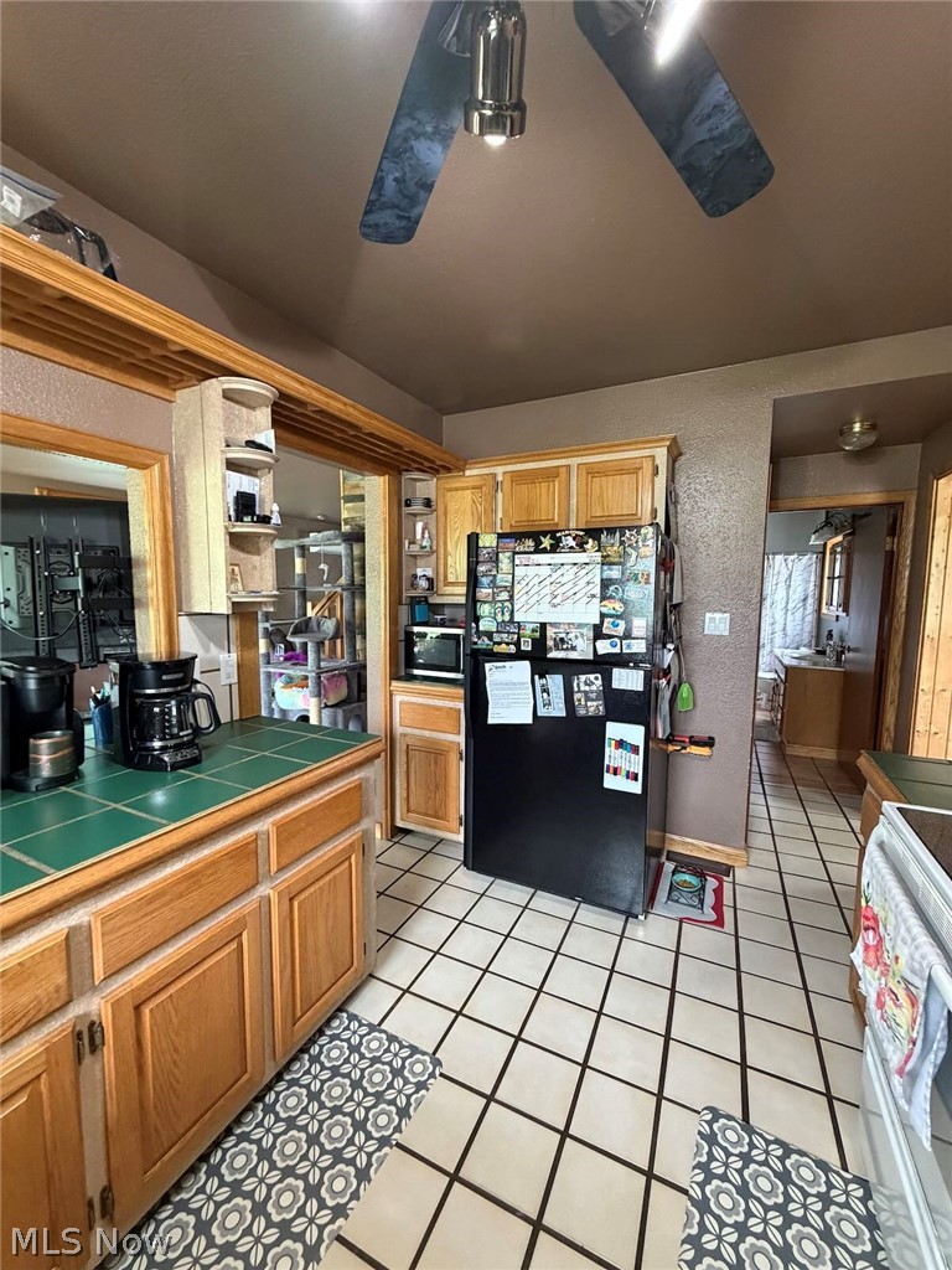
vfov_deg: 102.1
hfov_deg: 85.7
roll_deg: -0.4
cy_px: 635
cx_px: 476
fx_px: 513
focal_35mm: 14
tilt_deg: -4.7
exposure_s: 1/60
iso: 500
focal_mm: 2.22
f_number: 2.2
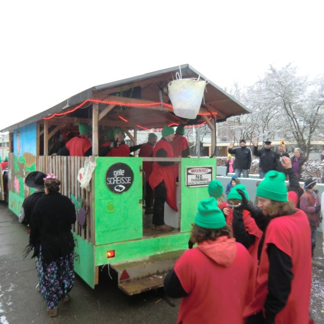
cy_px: 163
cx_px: 179
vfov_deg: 55.6
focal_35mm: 29
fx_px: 307
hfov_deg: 55.5
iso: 250
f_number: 3.2
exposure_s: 1/60
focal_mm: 4.3
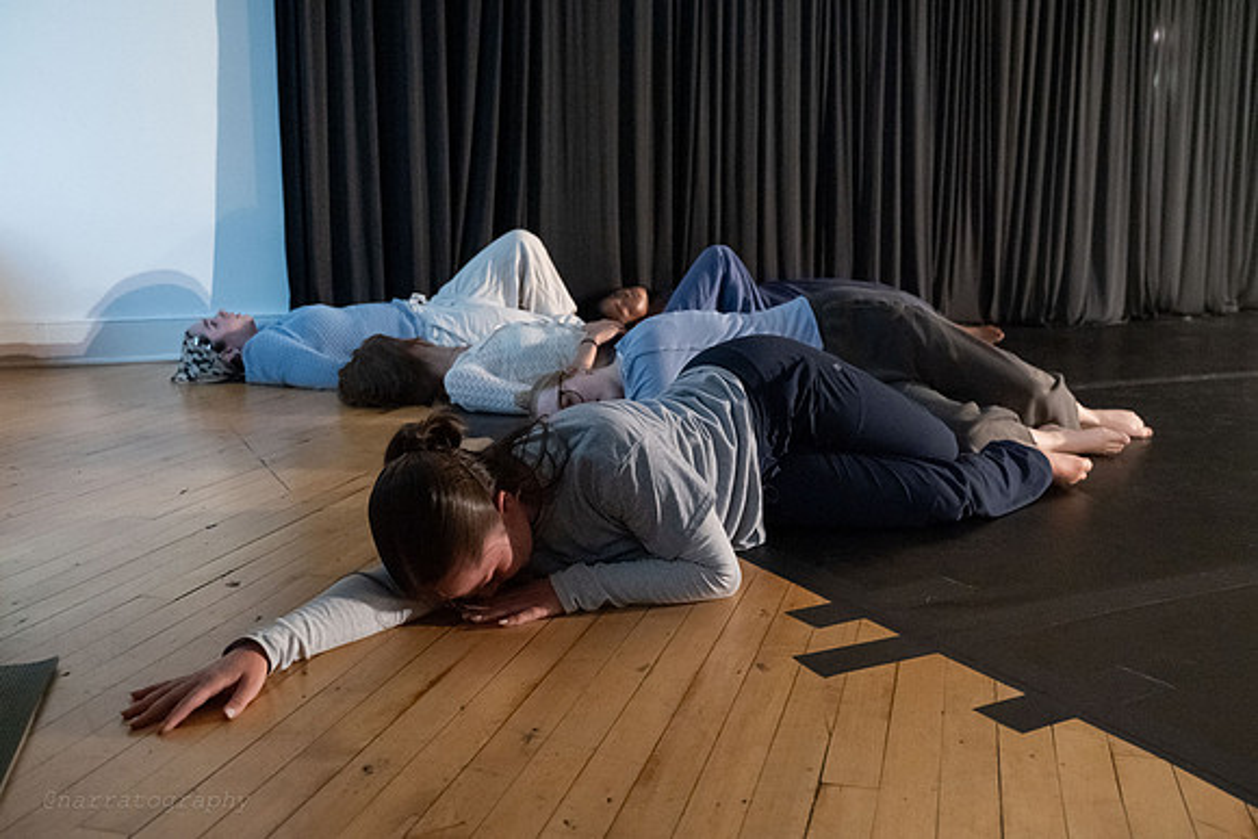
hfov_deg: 56.5
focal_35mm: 33
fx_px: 1168
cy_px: 413
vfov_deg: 39.5
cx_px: 676
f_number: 4
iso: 6400
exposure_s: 1/200
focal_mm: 28
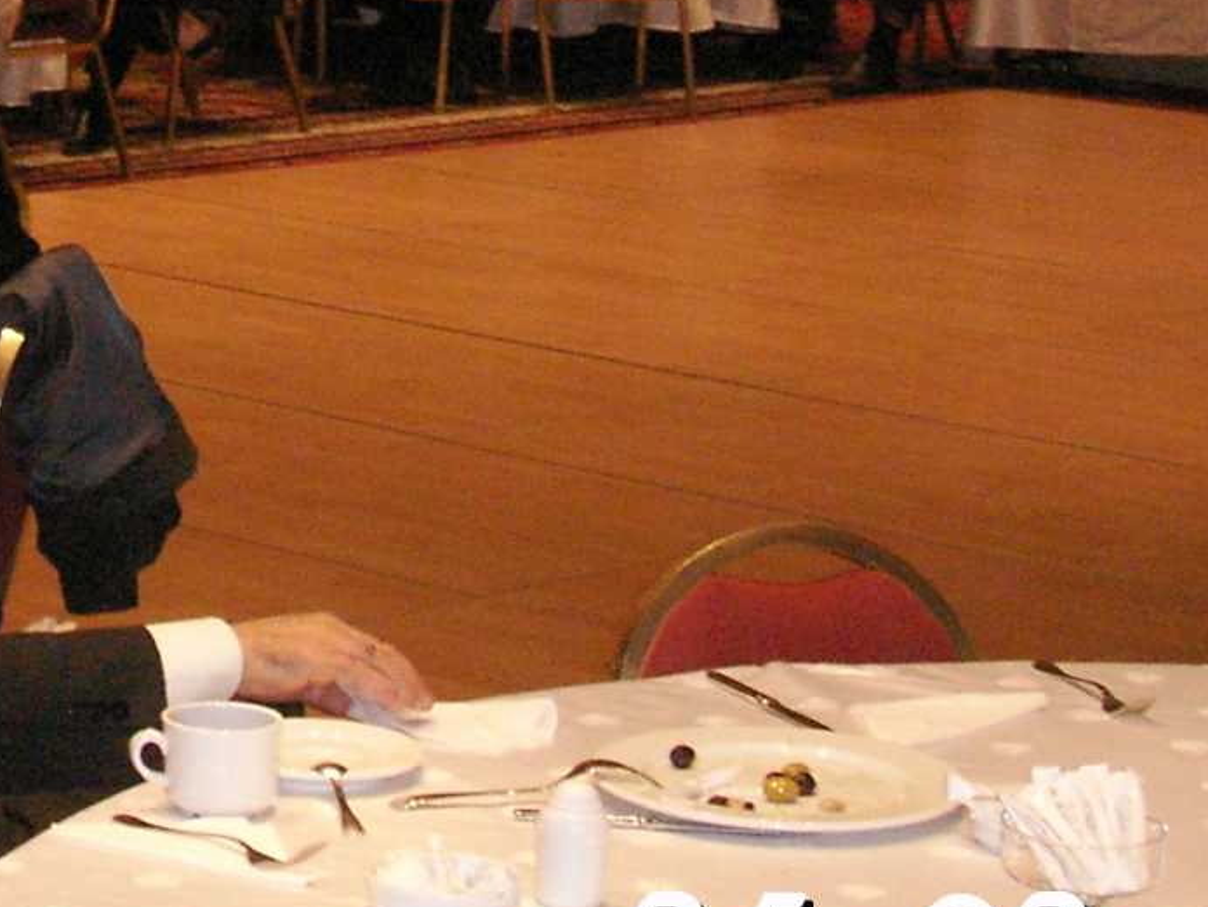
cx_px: -203
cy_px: -329
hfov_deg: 14.4
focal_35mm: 133
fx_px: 4644
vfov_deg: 10.9
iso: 160
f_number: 3.5
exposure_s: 1/40
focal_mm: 7.7
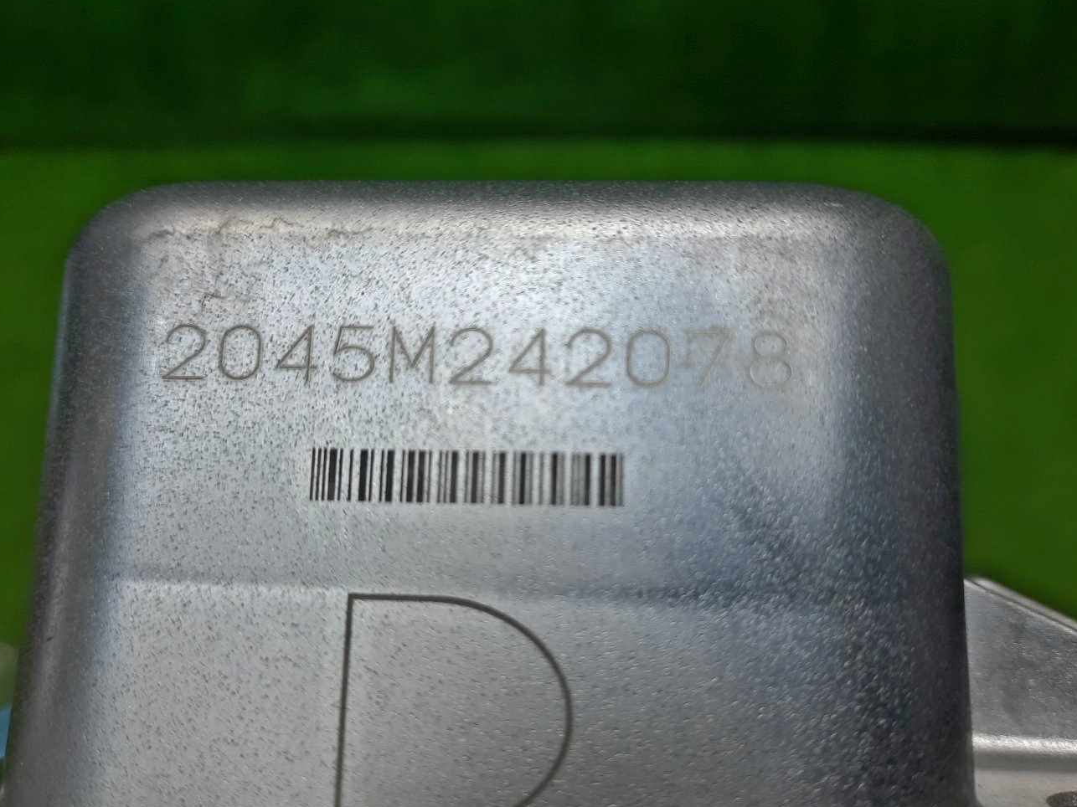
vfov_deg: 49.7
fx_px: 871
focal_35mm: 28
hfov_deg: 63.4
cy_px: 418
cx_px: 549
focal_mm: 4.6
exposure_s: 1/100
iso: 45
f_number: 2
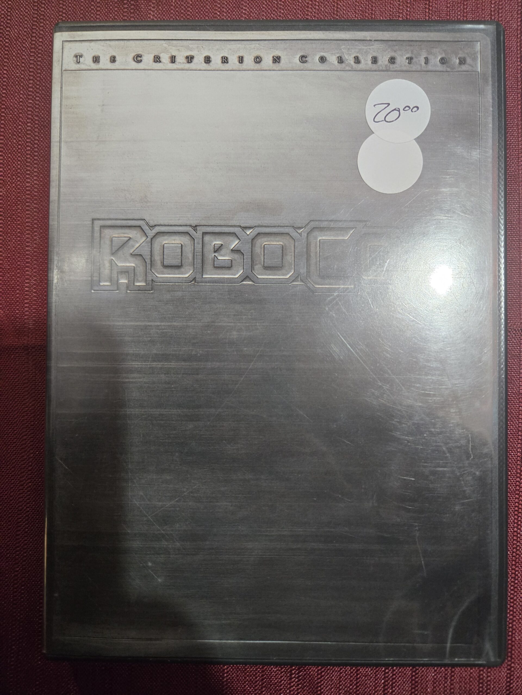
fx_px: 462
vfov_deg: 73.9
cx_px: 261
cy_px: 348
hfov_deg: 58.9
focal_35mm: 23
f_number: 1.8
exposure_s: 1/120
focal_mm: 5.4
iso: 640
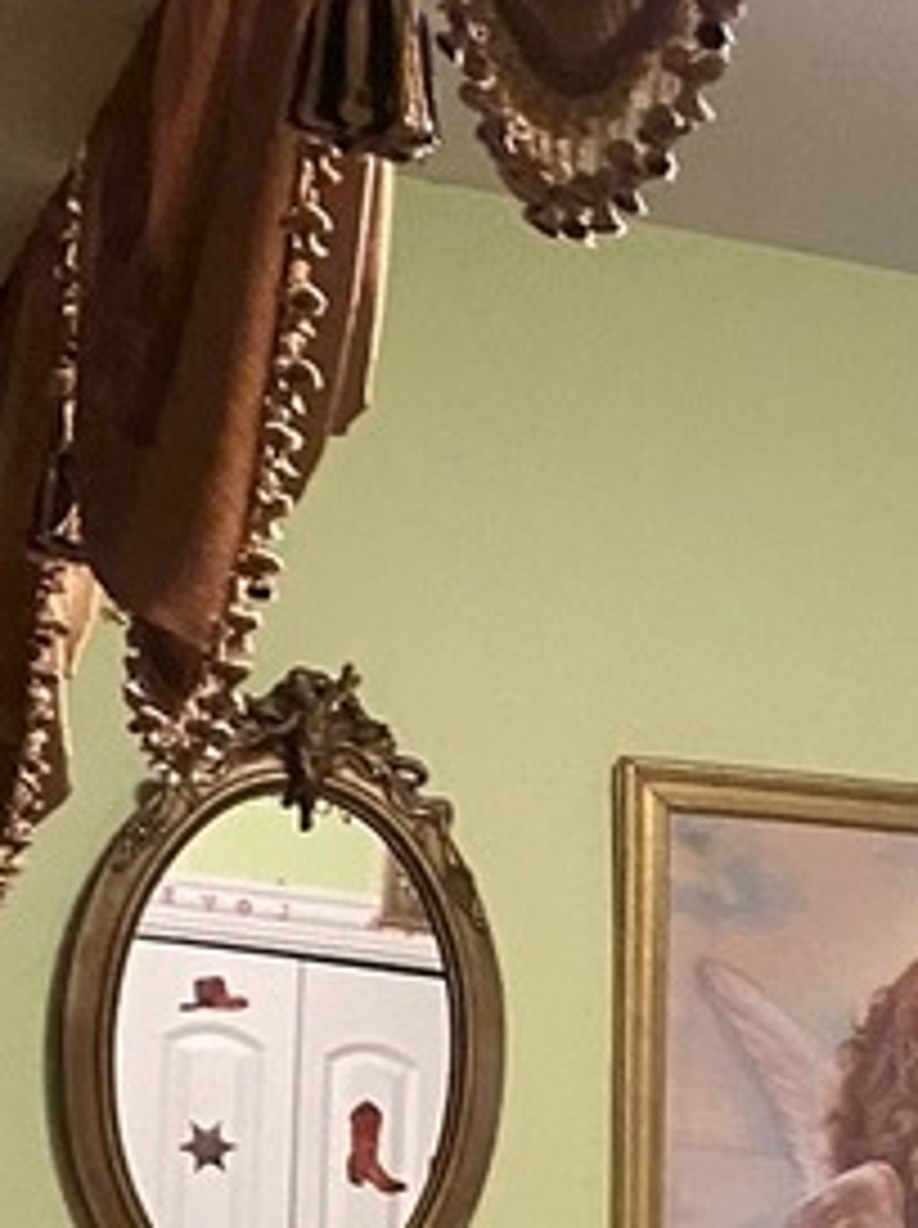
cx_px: 986
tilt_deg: -9.3
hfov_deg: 14.0
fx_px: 3651
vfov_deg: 16.1
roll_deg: -4.0
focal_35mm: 103
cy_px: 2218
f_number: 1.8
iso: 640
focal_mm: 4.25
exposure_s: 1/30
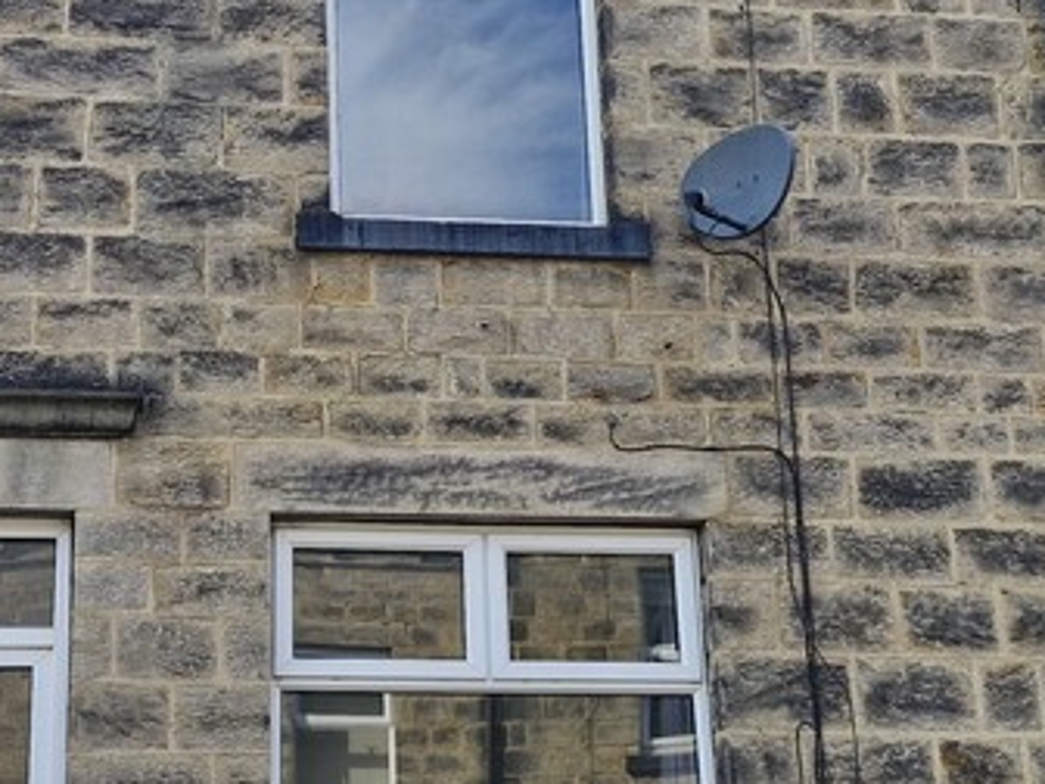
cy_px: 345
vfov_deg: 21.0
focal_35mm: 70
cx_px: 373
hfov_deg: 27.7
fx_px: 2113
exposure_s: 1/770
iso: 50
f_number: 1.8
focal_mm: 5.54
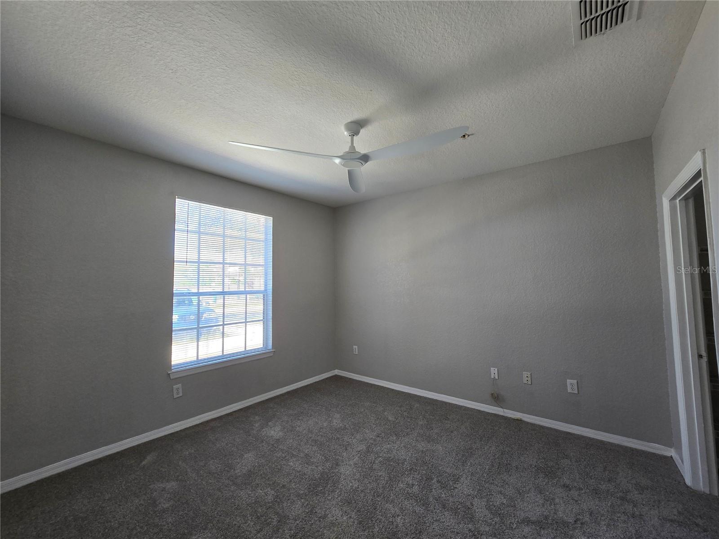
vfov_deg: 89.9
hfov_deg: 106.2
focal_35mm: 13
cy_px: 270
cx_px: 360
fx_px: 270
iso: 100
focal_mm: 2.2
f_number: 2.2
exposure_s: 1/60
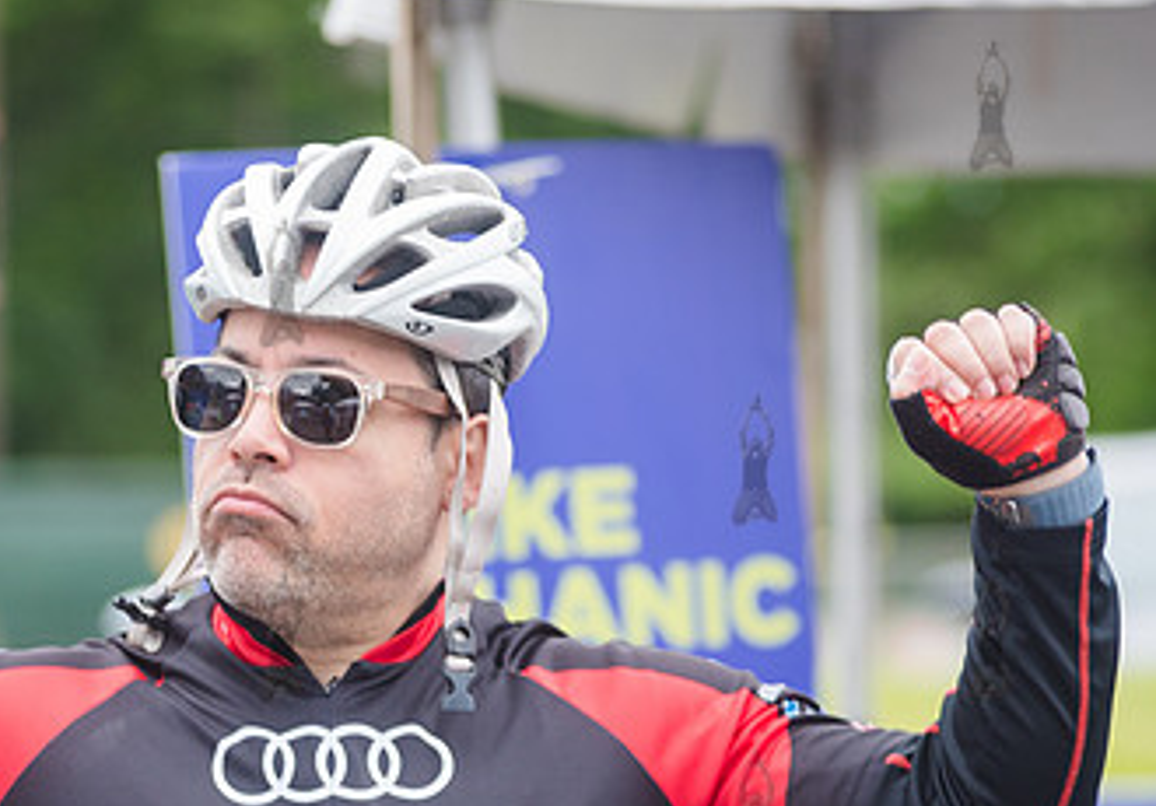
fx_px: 8369
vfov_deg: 5.5
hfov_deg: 7.9
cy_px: 670
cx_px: 380
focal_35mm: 257
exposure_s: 1/640
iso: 400
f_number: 3.5
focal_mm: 135
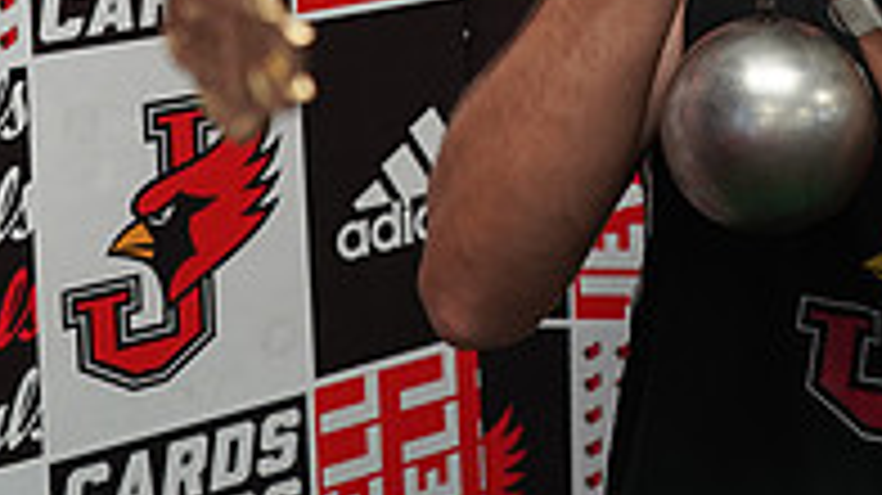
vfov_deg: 11.9
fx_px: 2244
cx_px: 702
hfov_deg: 22.0
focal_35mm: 96
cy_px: -317
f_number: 4
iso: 1000
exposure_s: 1/160
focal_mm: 31
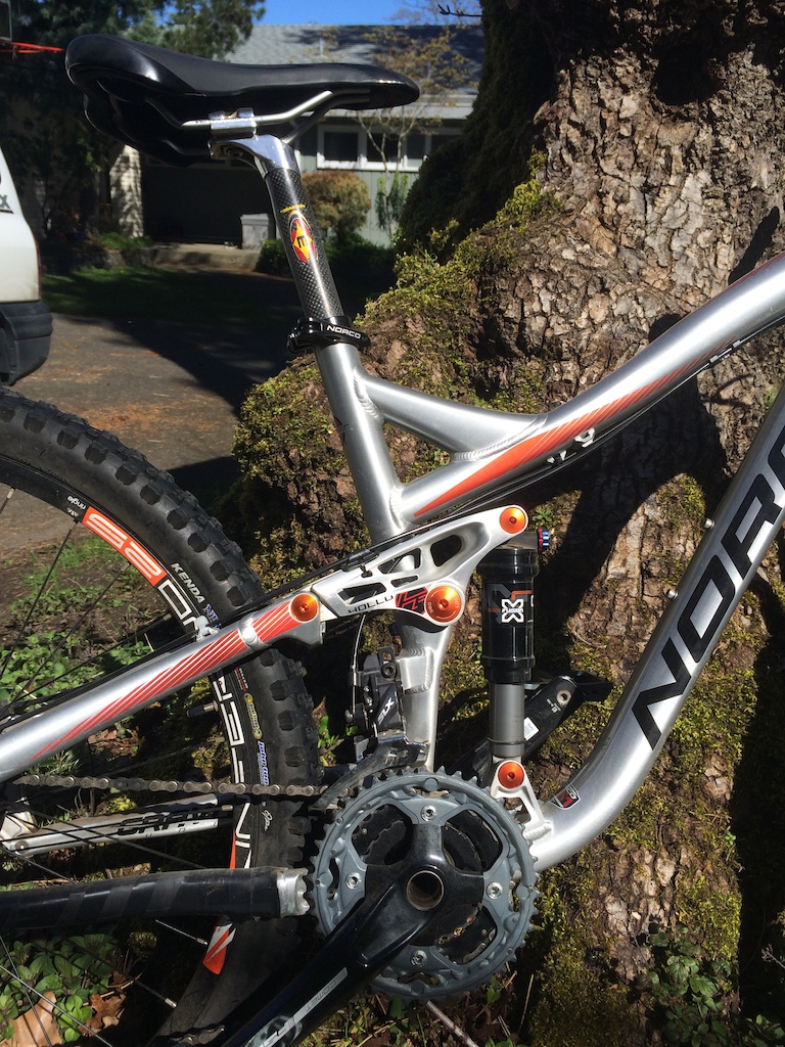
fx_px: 877
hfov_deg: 48.2
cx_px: 392
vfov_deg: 61.7
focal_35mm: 29
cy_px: 524
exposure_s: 1/2415
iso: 32
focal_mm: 4.15
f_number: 2.2
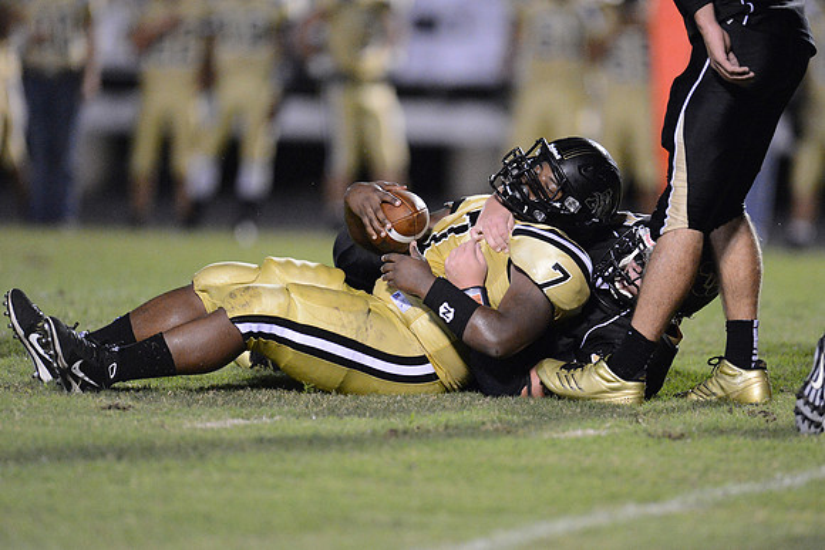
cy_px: 275
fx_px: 9168
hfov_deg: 5.2
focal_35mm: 400
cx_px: 412
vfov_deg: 3.4
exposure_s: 1/640
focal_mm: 400
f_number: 2.8
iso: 12800
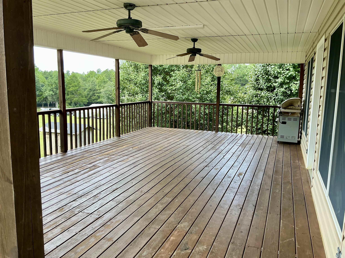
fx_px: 289
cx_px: 172
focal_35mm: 29
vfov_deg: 48.2
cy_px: 129
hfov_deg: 61.7
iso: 20
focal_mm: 3
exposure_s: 1/120
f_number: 1.8
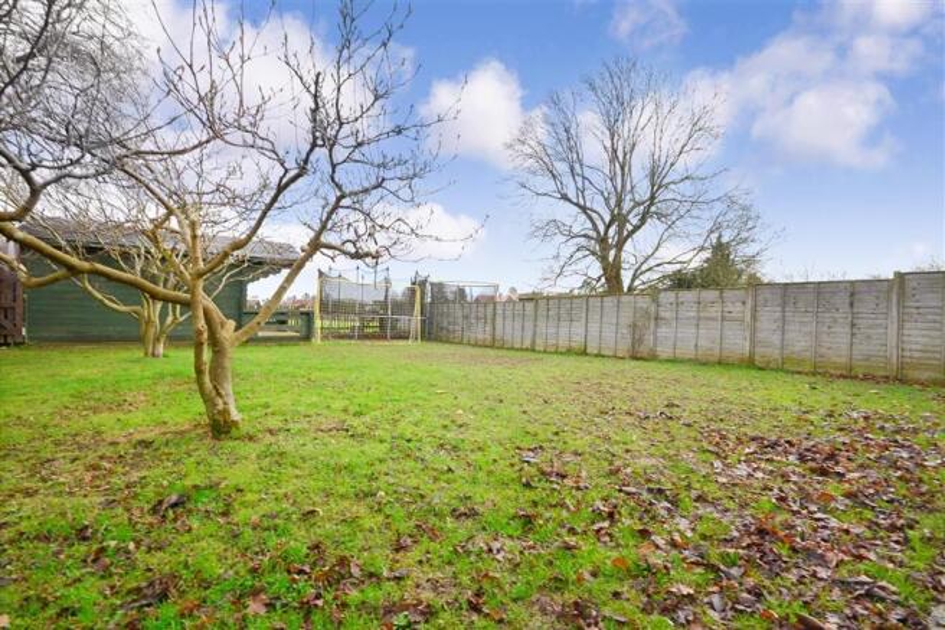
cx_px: 472
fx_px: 394
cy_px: 315
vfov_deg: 77.3
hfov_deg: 100.4
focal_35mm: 15
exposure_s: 1/25
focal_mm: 10
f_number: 11
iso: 200
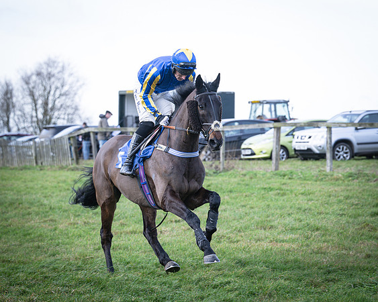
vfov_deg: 10.8
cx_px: 225
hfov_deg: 13.5
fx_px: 1601
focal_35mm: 143
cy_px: 147
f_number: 4
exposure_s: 1/800
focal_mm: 96
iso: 400
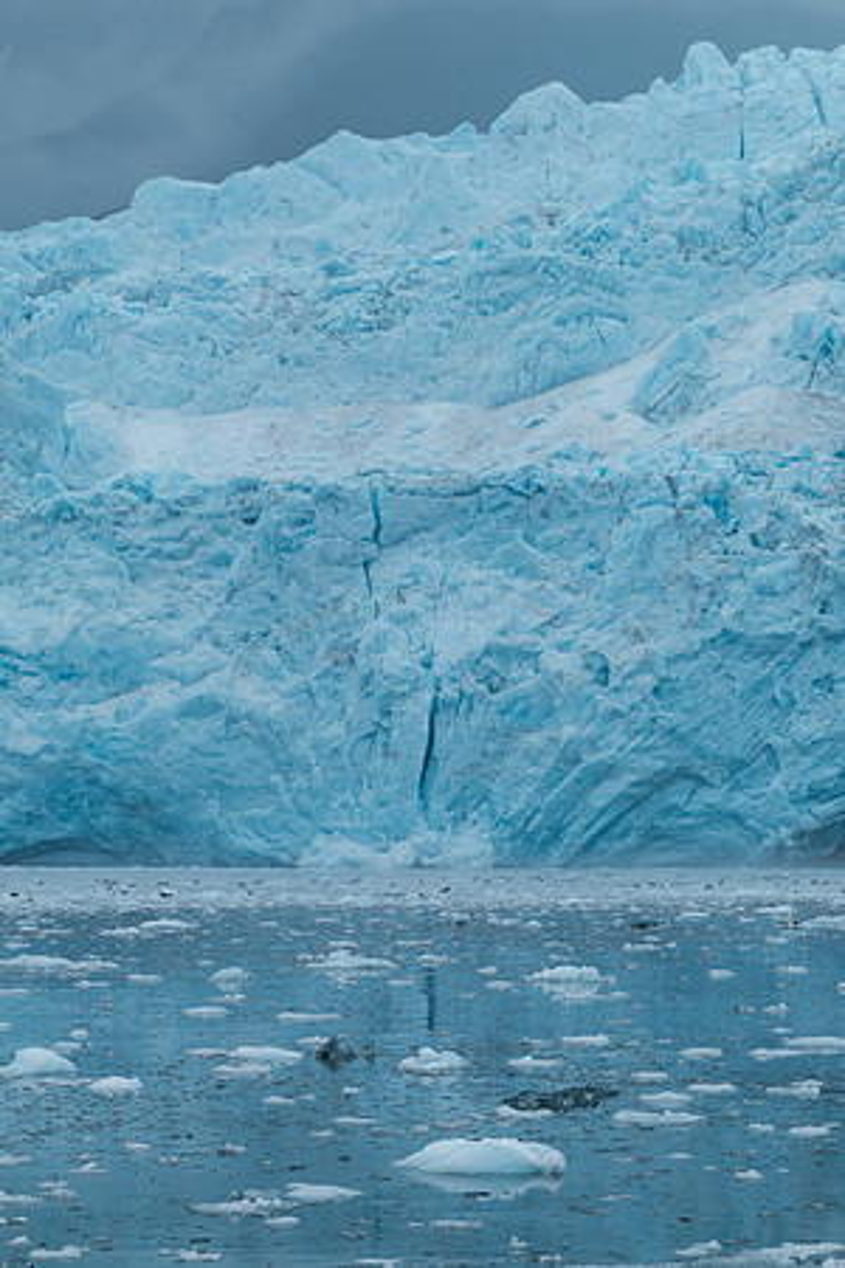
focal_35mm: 105
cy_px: 634
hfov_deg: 13.0
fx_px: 3697
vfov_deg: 19.5
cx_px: 422
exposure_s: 1/750
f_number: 5.6
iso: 160
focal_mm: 70
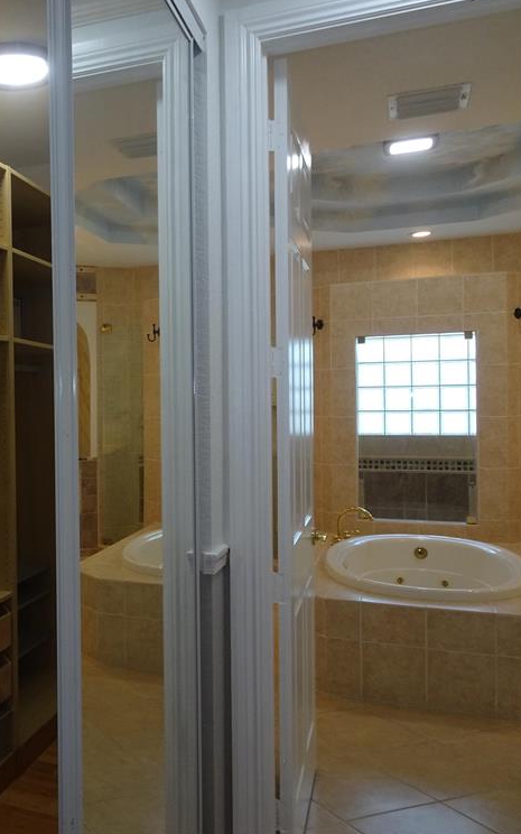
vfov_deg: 55.3
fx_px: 795
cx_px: -3
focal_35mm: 35
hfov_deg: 33.2
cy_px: 406
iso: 125
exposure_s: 1/30
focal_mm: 4.1
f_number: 3.5
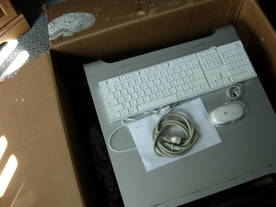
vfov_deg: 33.6
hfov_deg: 43.7
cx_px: 161
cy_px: 114
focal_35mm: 43
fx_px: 343
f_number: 2.7
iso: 50
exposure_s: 1/13.8
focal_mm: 7.5
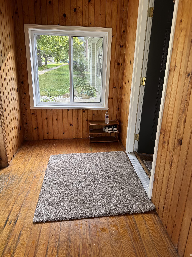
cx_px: 99
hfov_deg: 54.9
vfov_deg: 69.4
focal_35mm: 25
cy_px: 124
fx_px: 185
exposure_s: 1/121
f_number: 1.78
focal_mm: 6.76
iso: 80
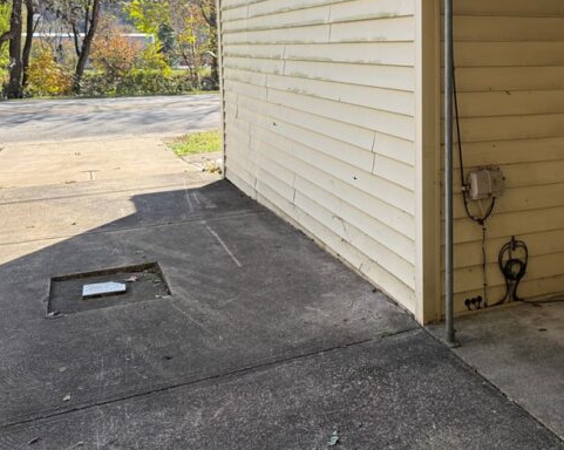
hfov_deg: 45.6
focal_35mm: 39
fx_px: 650
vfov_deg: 37.0
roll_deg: -0.5
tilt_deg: -4.5
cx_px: 407
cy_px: 100
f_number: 1.78
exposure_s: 1/1493
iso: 100
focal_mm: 6.76
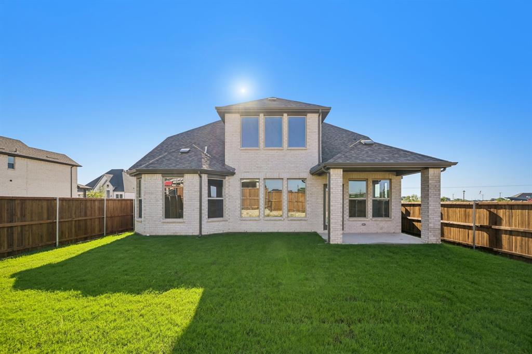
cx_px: 266
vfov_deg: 81.2
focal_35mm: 14
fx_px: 207
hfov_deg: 104.3
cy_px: 177
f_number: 9
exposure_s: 1/500
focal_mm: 14
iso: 250
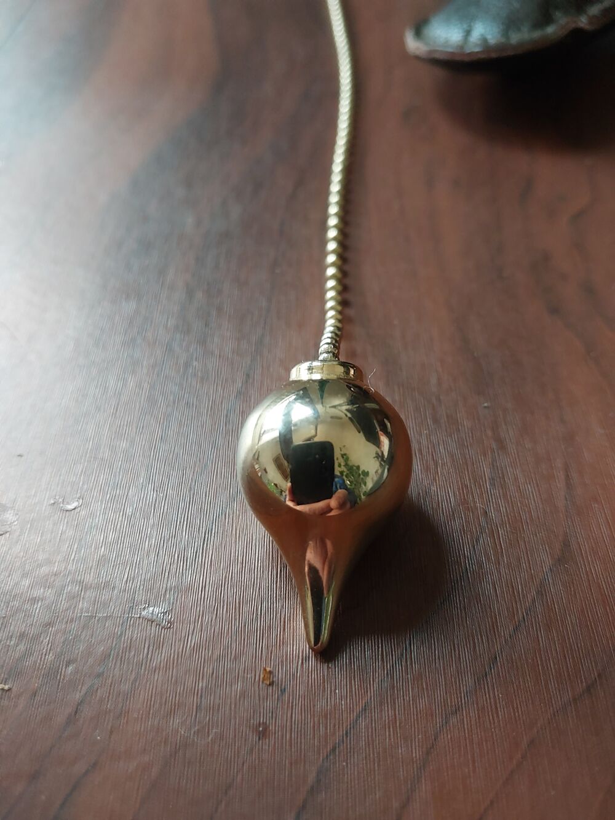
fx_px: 711
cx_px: 308
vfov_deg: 60.0
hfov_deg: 46.8
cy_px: 410
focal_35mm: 30
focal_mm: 4.6
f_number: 1.8
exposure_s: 1/50
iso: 400
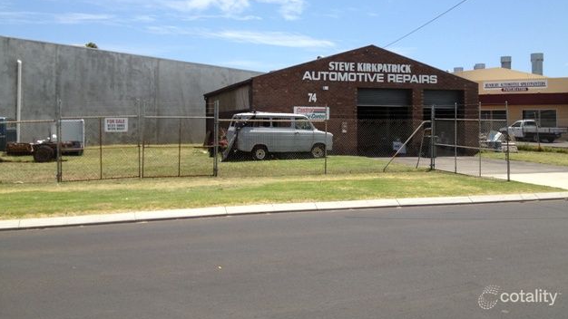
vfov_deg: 30.2
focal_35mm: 39
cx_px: 287
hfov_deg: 51.6
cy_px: 105
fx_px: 587
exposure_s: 1/1842
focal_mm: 4.28
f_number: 2.4
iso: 50
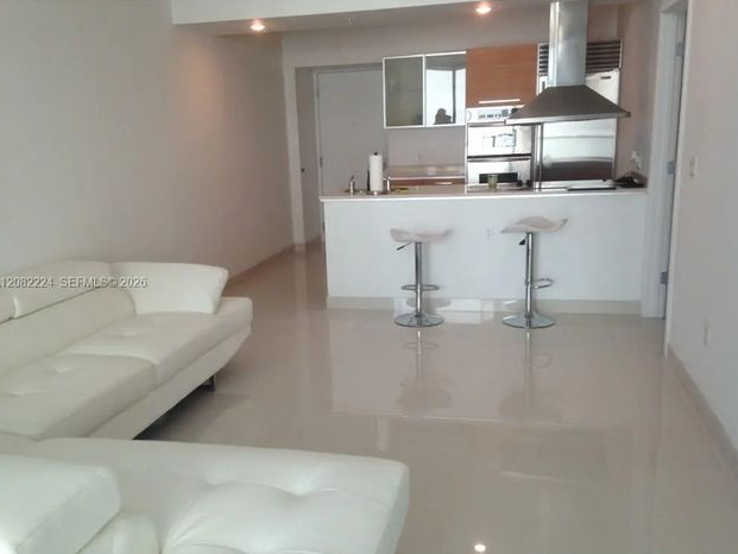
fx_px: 725
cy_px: 283
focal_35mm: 34
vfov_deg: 41.8
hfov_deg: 53.9
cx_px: 370
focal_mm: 4.12
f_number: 2.4
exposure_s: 1/120
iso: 80
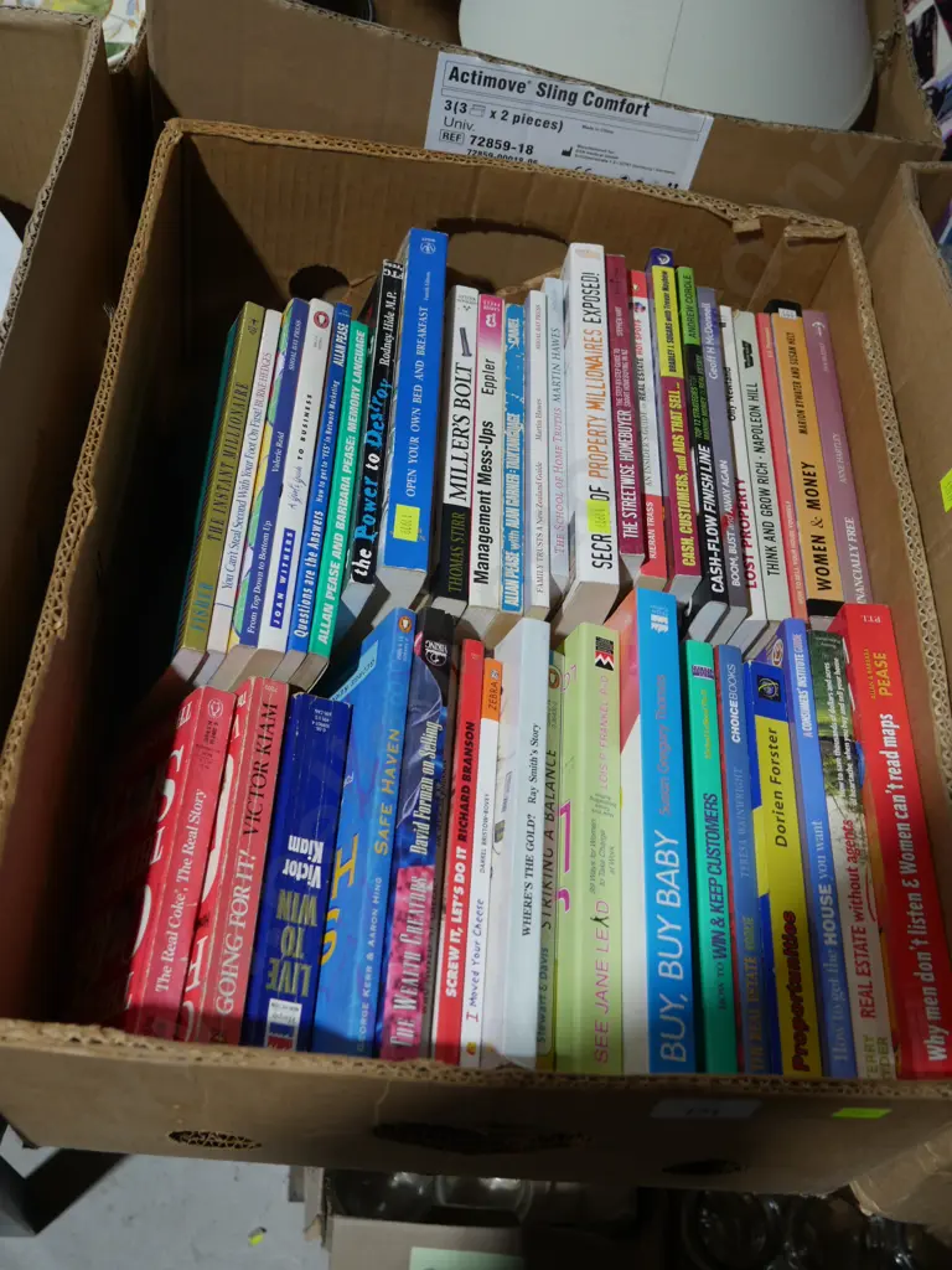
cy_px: 635
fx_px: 1320
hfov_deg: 39.7
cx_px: 476
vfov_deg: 51.4
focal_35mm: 36
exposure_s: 1/60
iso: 200
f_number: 4
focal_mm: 18
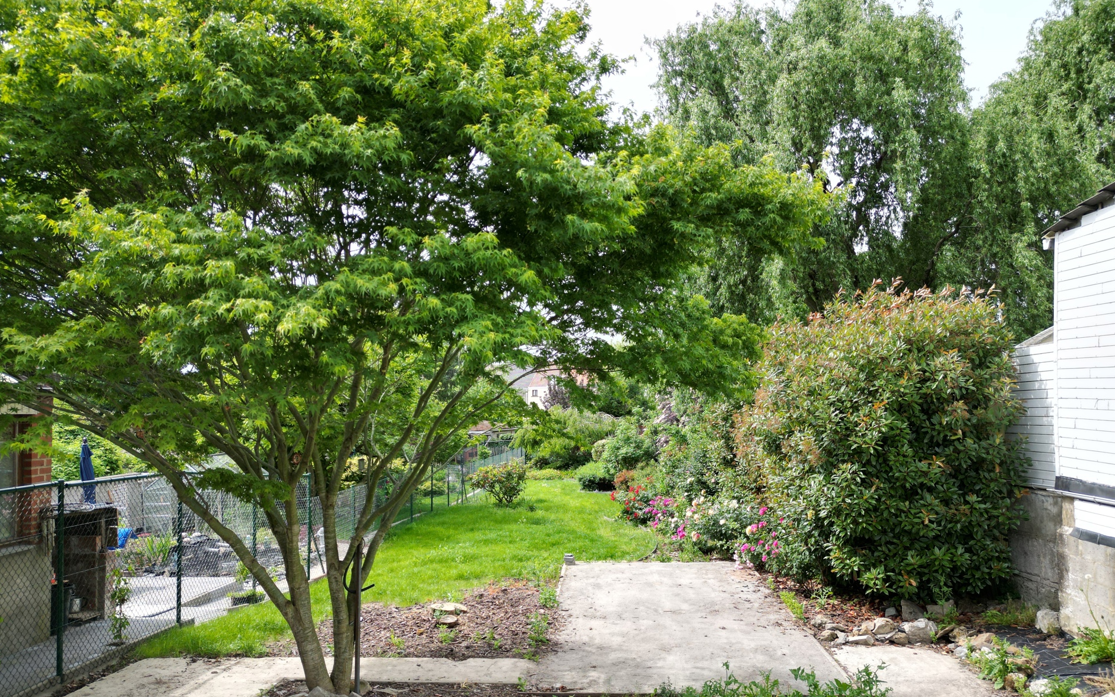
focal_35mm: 26
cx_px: 564
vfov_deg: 47.5
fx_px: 790
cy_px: 391
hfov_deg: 70.4
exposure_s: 1/1500
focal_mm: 6.72
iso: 110
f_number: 1.7
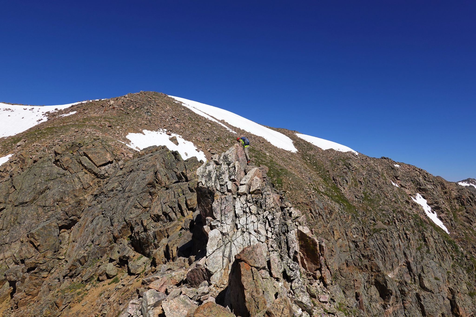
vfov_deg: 53.1
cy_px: 158
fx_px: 317
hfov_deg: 73.7
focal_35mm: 24
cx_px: 238
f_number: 5.6
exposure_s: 1/800
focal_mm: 9
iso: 100
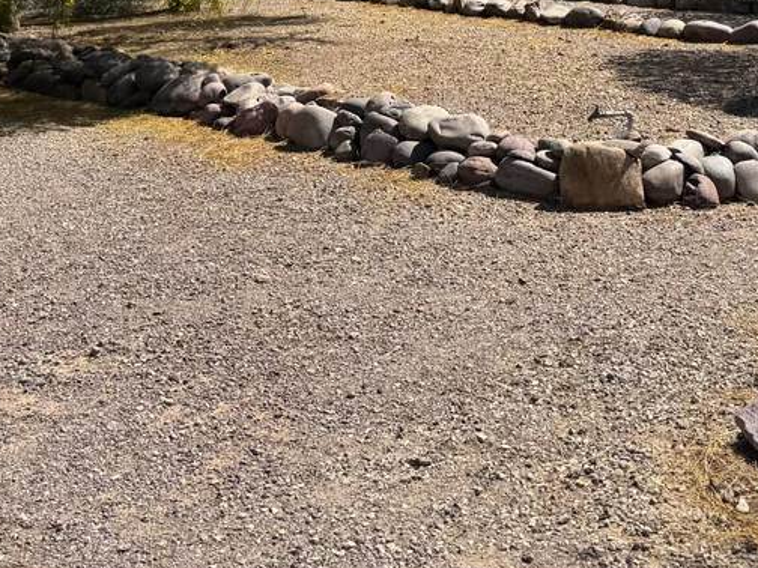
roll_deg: +1.9
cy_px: -59
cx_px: 626
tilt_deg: -0.3
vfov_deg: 22.6
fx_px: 1336
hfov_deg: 30.8
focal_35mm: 61
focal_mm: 6.76
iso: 80
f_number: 1.78
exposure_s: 1/4310
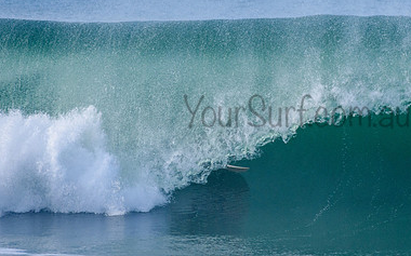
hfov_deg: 1.8
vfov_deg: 1.1
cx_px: 295
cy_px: 102
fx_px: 13064
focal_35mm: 1167
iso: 500
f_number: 5.6
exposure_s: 1/2000
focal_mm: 500
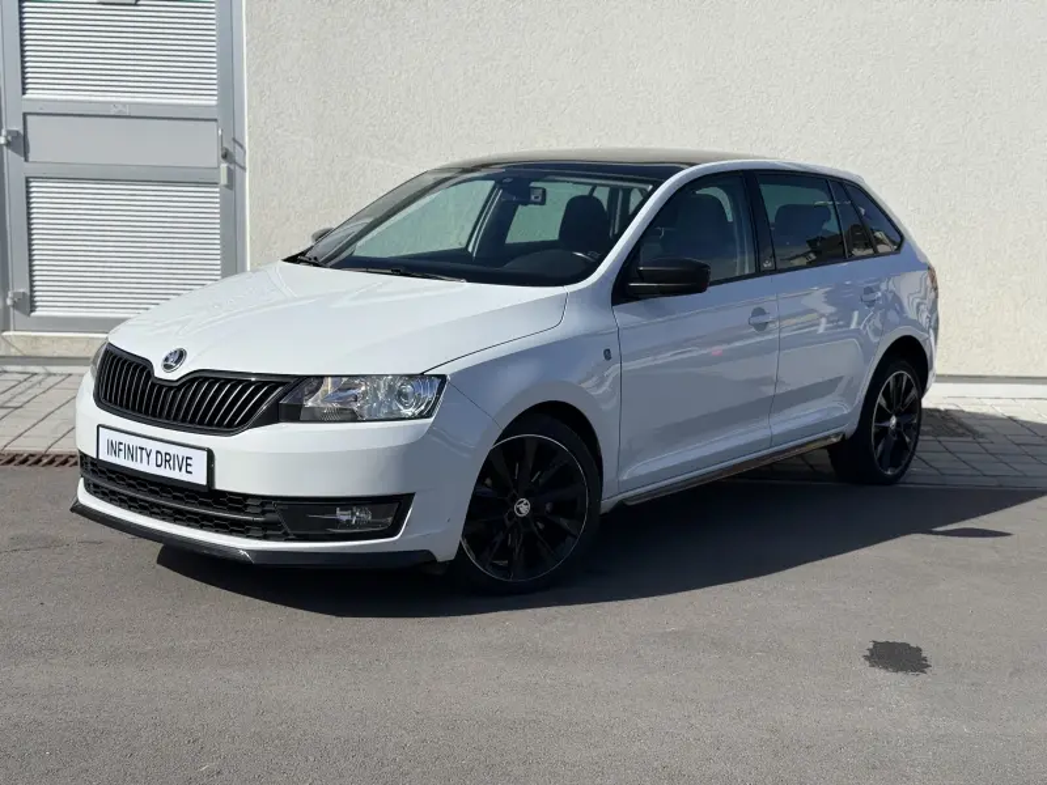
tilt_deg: -9.2
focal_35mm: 48
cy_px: 392
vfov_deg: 30.3
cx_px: 524
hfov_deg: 39.7
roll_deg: -1.7
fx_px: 1452
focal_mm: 6.76
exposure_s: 1/6536
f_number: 1.78
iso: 64
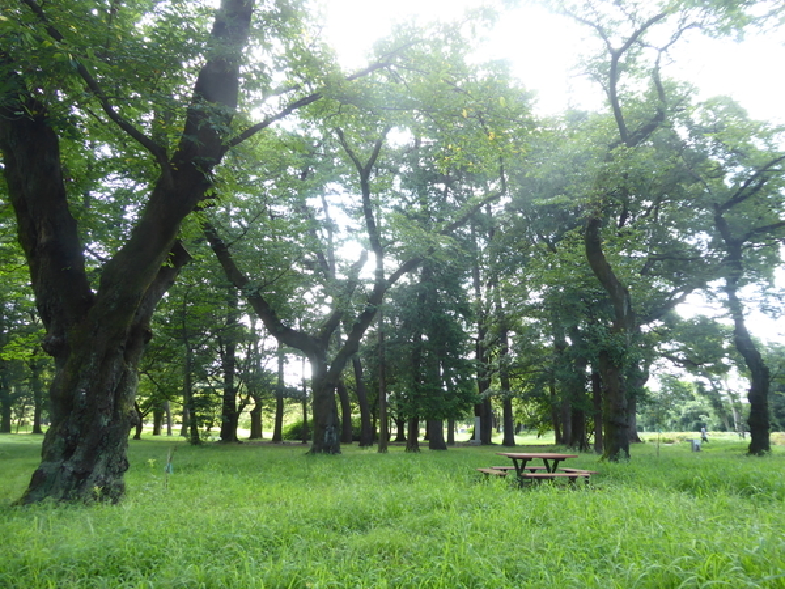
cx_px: 392
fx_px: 544
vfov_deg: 56.8
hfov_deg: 71.6
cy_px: 294
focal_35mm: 24
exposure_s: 1/60
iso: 125
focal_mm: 4.3
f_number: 3.3
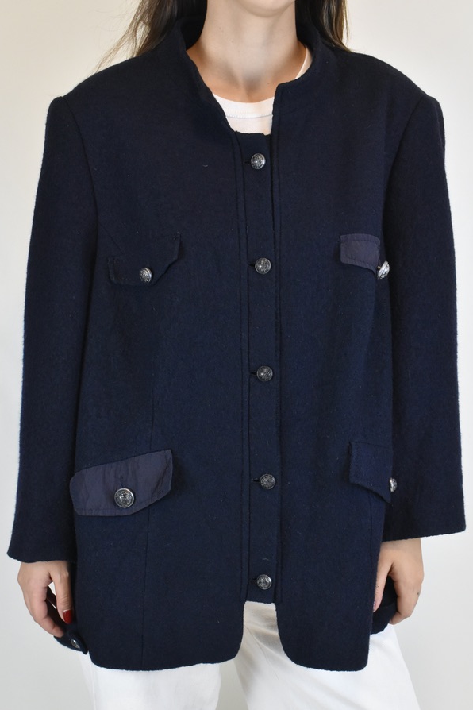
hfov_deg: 26.5
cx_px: 223
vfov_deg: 38.8
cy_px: 393
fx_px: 1005
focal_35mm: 51
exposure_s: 1/40
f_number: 13
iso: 1600
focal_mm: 28
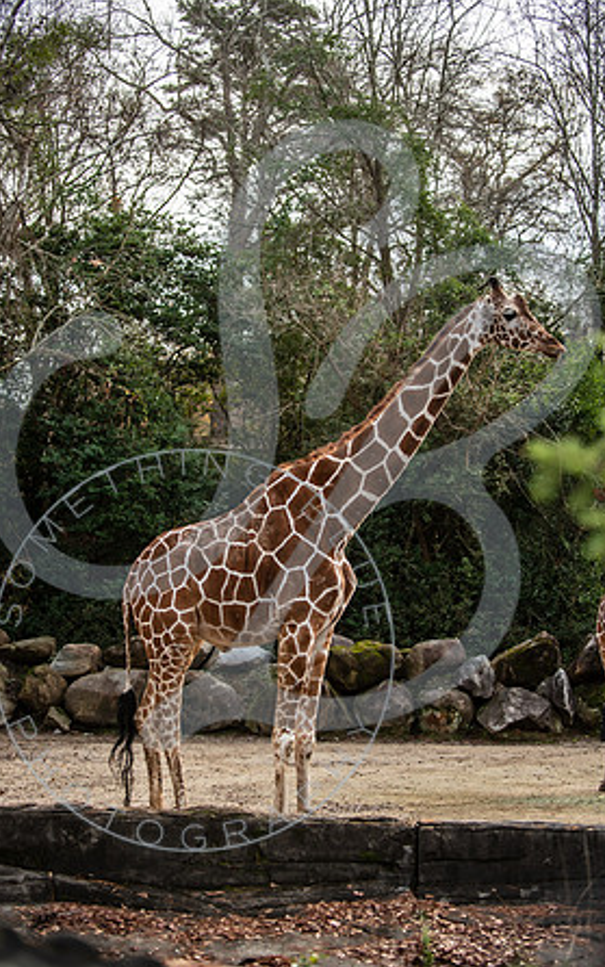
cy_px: 486
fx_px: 1898
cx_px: 291
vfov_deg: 28.6
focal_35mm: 72
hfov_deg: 18.1
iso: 100
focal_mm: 70
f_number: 2.8
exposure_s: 1/400
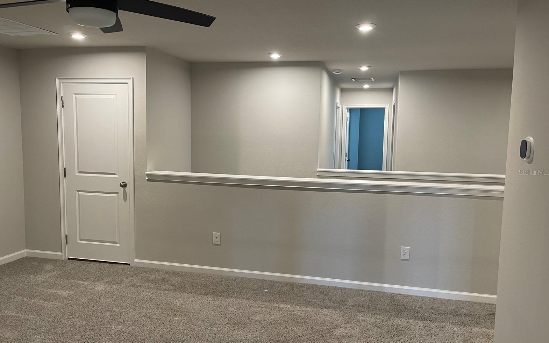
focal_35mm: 27
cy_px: 172
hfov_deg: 68.4
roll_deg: -0.3
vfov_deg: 46.0
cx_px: 272
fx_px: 404
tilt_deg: -4.2
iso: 80
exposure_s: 1/60
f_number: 1.6
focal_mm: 5.1
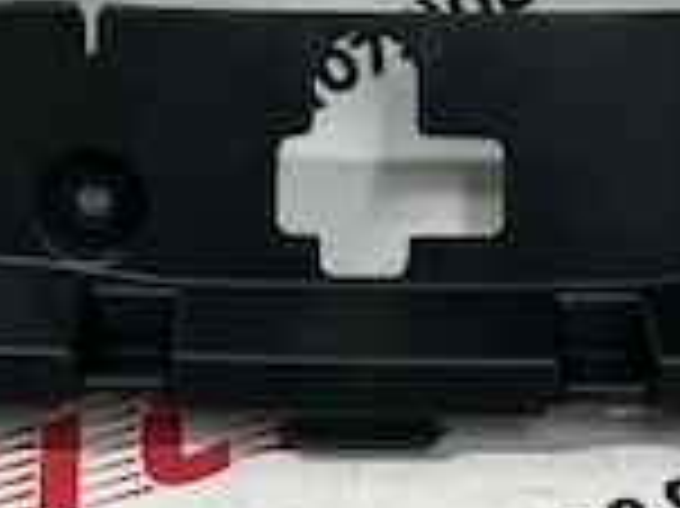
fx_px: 2159
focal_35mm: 110
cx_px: 338
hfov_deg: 17.9
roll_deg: +0.5
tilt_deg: -28.6
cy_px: 31
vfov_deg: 13.3
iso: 80
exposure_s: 1/100
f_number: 1.6
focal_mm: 5.1
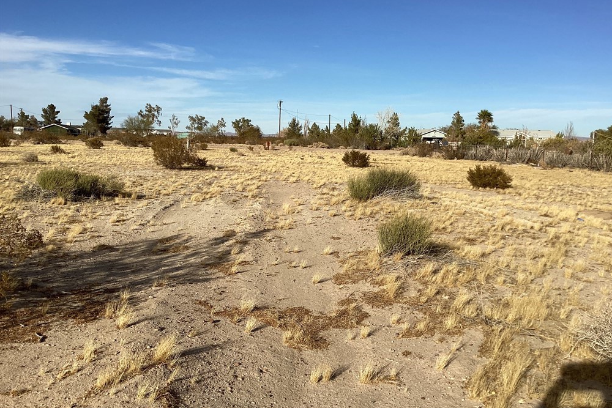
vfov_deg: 40.0
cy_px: 191
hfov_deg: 57.2
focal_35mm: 33
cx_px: 313
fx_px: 561
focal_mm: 3.3
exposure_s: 1/2331
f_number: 2.4
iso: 25
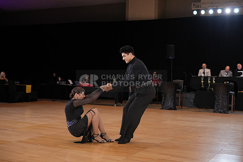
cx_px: 122
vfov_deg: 27.0
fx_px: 338
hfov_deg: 39.6
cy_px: 81
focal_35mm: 50
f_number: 3.5
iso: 2000
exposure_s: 1/500
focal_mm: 50
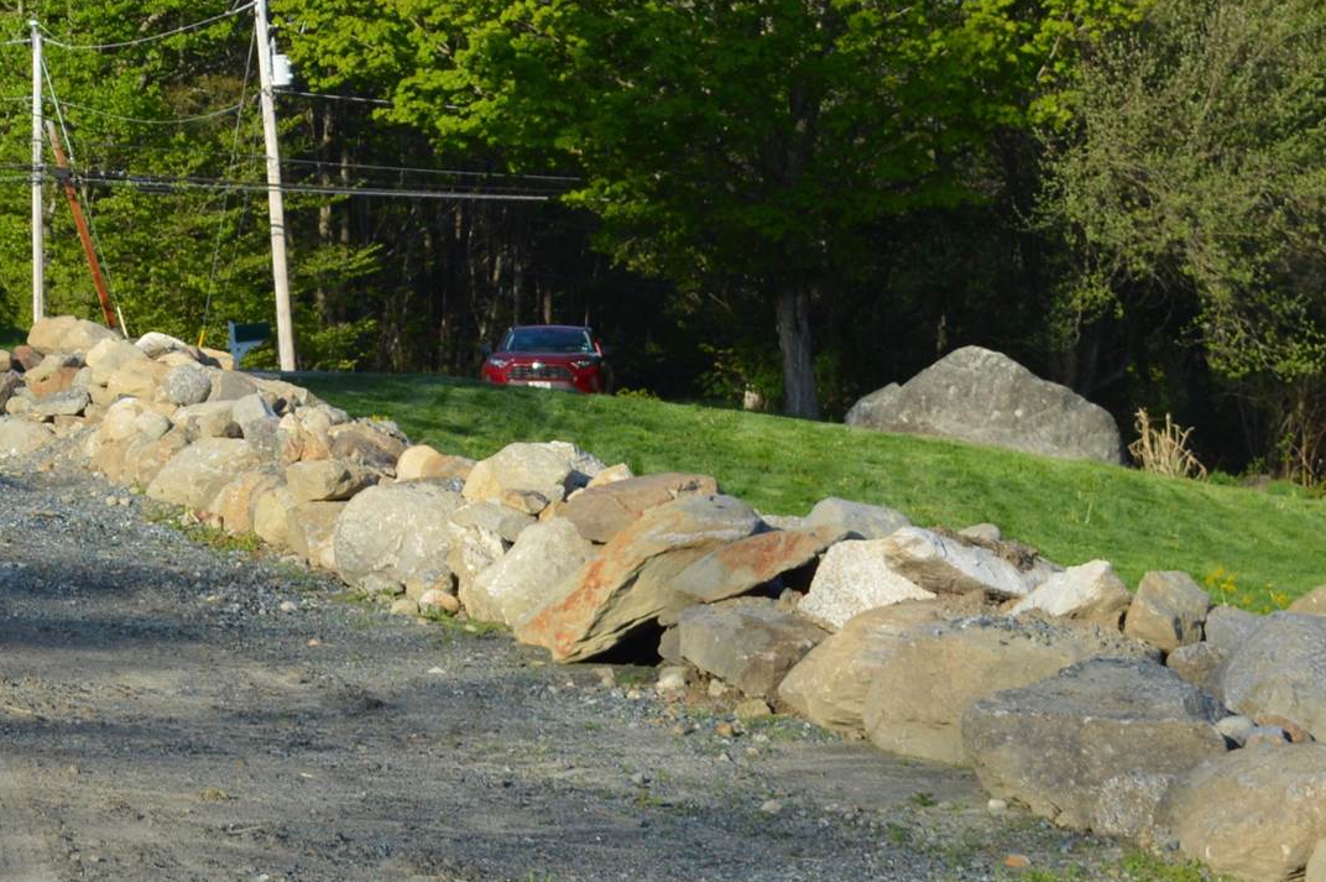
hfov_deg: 18.4
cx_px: -68
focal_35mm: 107
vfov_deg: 12.3
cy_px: -344
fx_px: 3954
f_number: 8
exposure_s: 1/250
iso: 100
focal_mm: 25
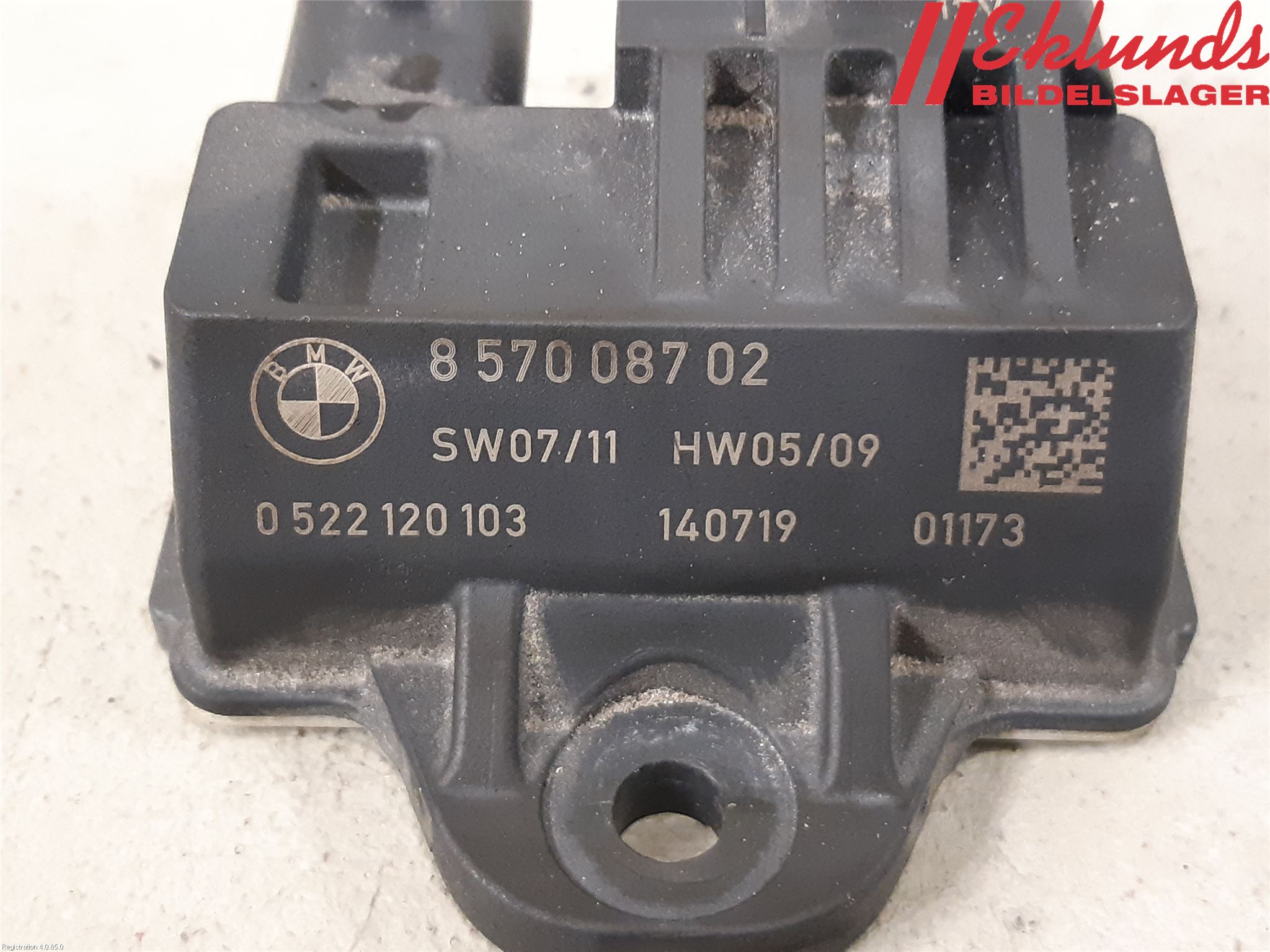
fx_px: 954
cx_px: 635
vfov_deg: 53.1
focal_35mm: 26
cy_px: 476
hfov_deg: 67.3
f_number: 1.7
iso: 320
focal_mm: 3.93
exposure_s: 1/25
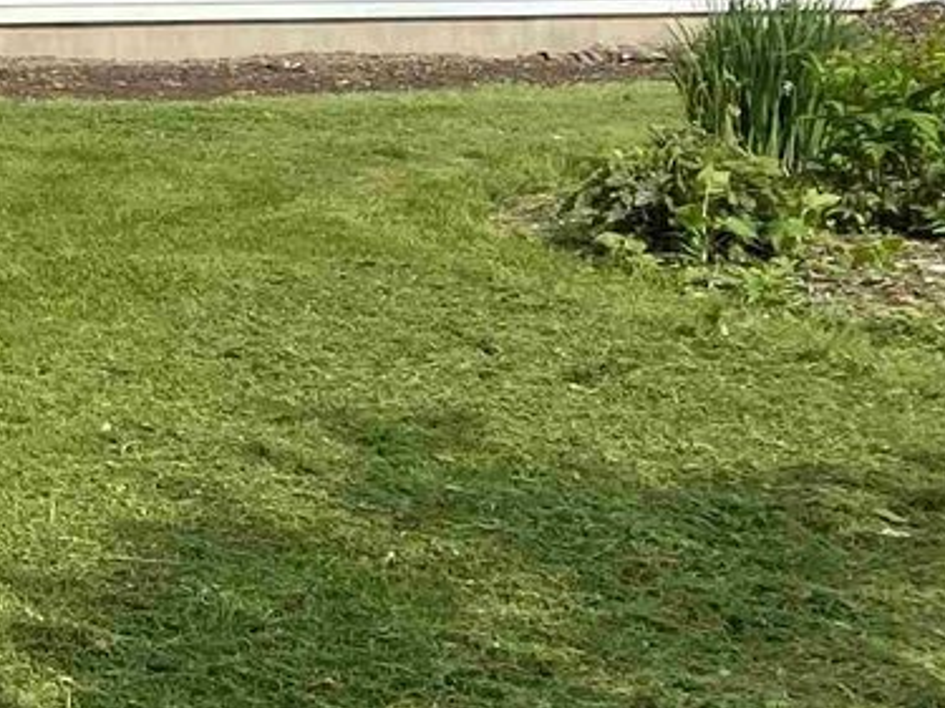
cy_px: -227
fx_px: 3029
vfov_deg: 12.9
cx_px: -895
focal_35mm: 111
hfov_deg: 14.8
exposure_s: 1/4115
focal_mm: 4.25
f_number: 1.8
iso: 32
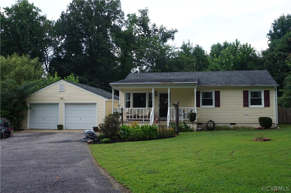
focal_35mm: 38
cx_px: 146
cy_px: 96
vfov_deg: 35.4
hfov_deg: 51.3
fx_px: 303
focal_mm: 25
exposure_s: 1/80
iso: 100
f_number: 8
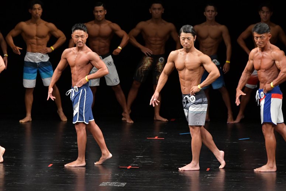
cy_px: 96
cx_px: 143
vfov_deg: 5.1
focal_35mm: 270
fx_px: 2144
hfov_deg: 7.6
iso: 3200
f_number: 5.6
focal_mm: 180
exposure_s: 1/400
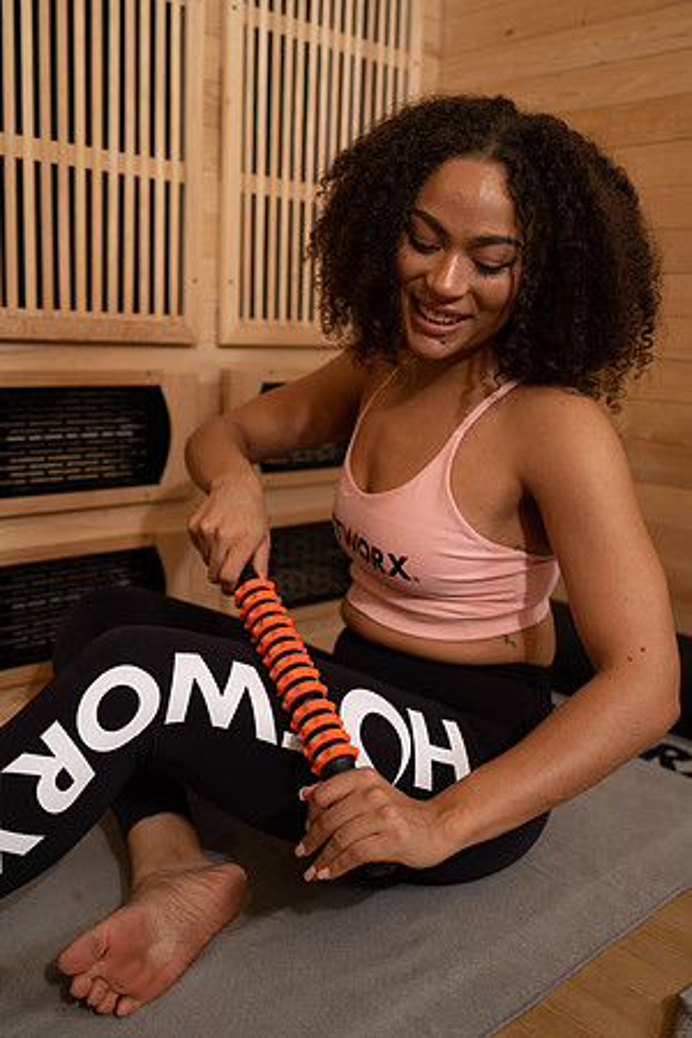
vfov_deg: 54.4
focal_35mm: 35
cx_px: 346
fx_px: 1009
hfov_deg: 37.9
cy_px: 519
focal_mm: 35
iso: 250
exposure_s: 1/80
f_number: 2.8
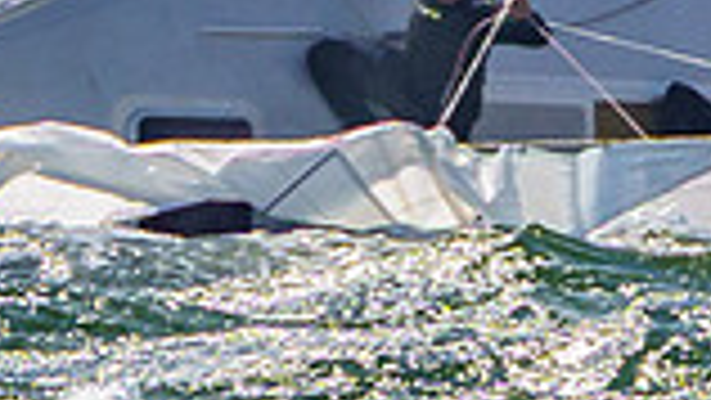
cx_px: 482
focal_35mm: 4392
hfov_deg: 0.5
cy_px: 267
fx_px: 82830
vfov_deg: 0.3
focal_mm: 330
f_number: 8
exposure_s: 1/1000
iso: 160
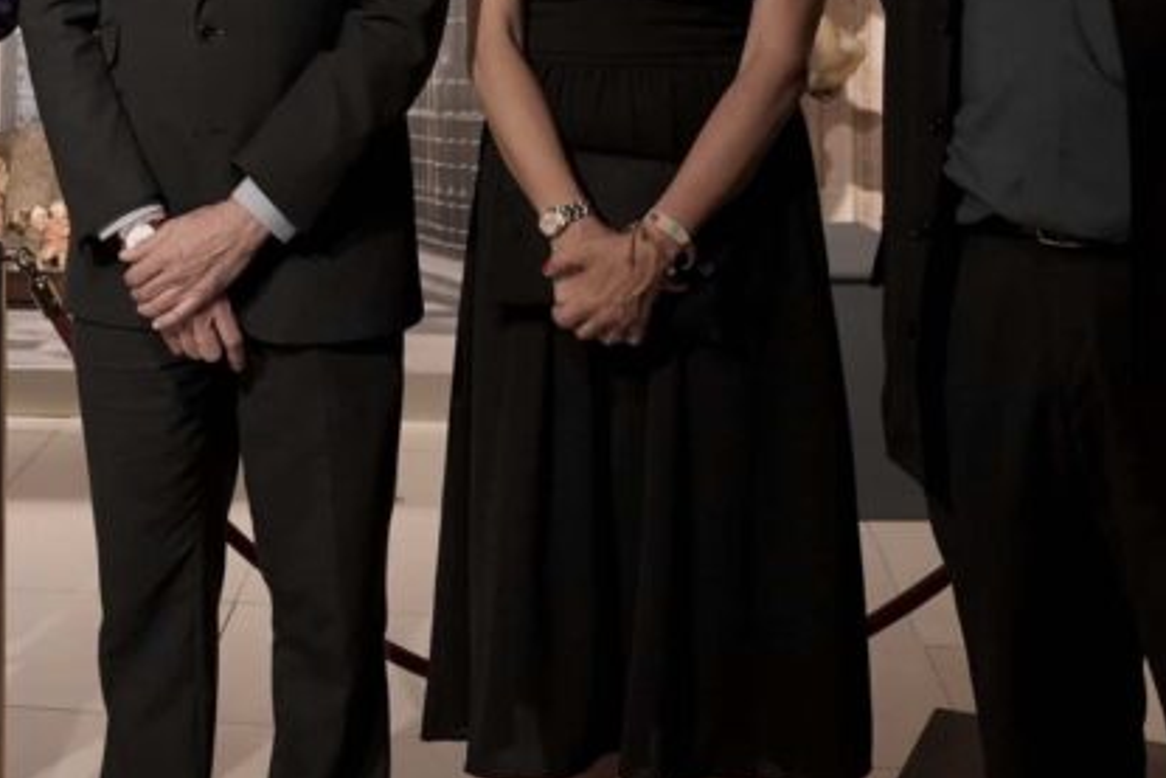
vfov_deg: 17.8
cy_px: -93
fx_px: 2397
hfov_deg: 26.3
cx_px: 93
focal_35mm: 74
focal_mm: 30
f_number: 3.5
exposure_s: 1/160
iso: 2000
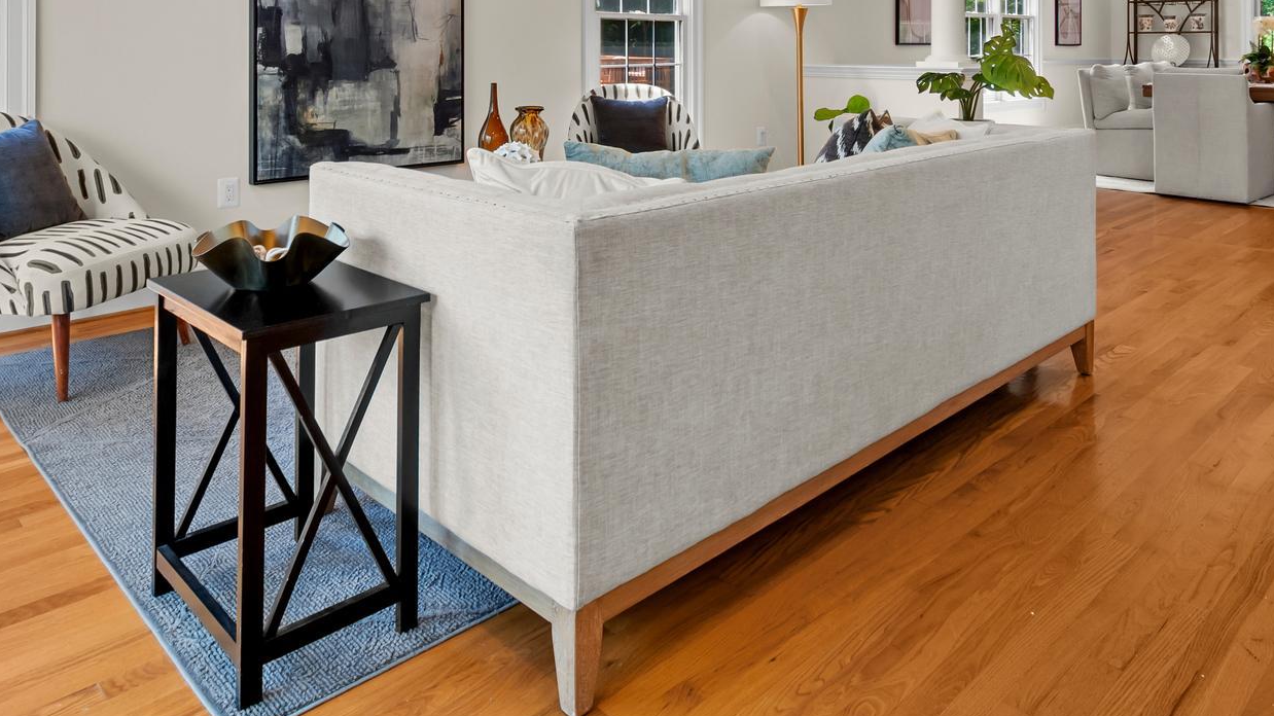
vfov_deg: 40.2
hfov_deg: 71.9
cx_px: 653
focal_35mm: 26
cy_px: 42
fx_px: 878
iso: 250
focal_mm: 10
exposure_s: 1/2
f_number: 8
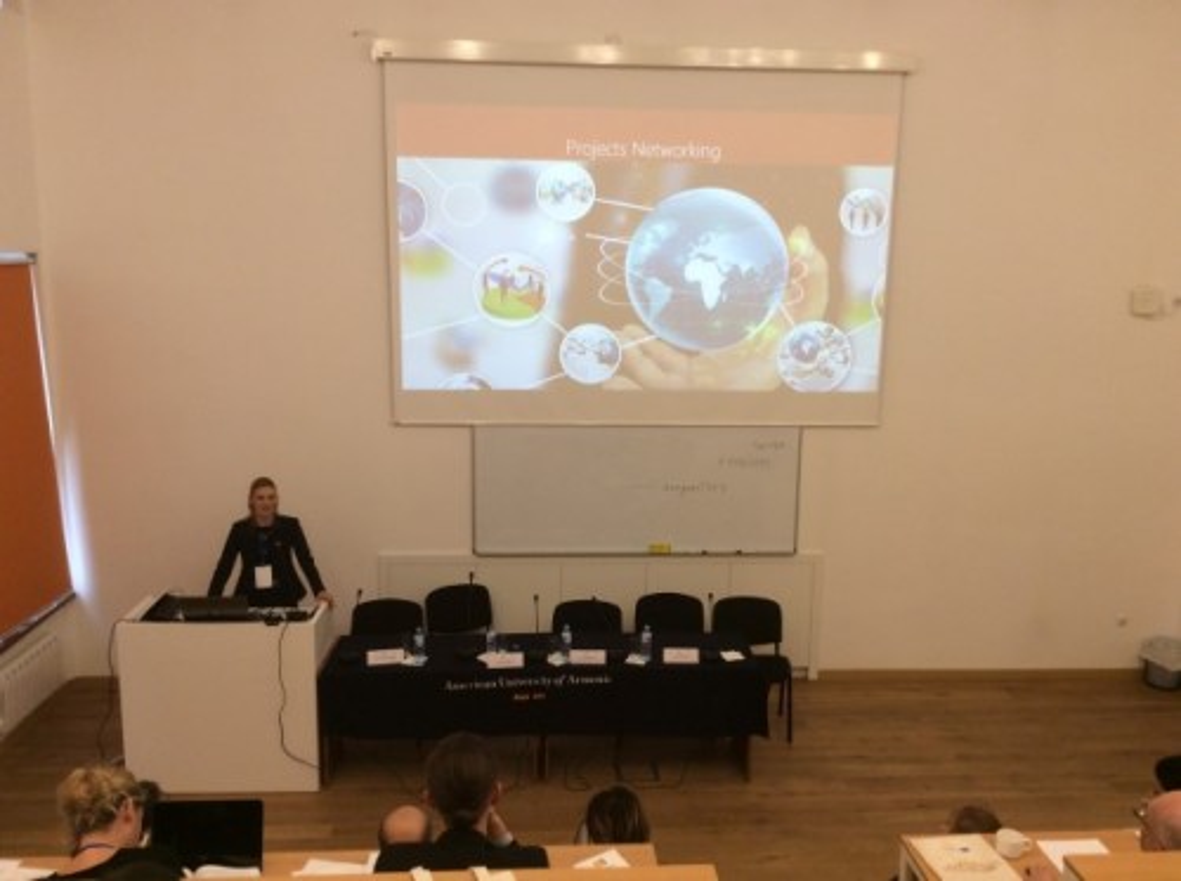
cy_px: 440
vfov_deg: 44.0
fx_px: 1090
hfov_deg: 56.9
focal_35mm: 32
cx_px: 590
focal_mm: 3.3
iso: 50
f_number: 2.4
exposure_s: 1/25
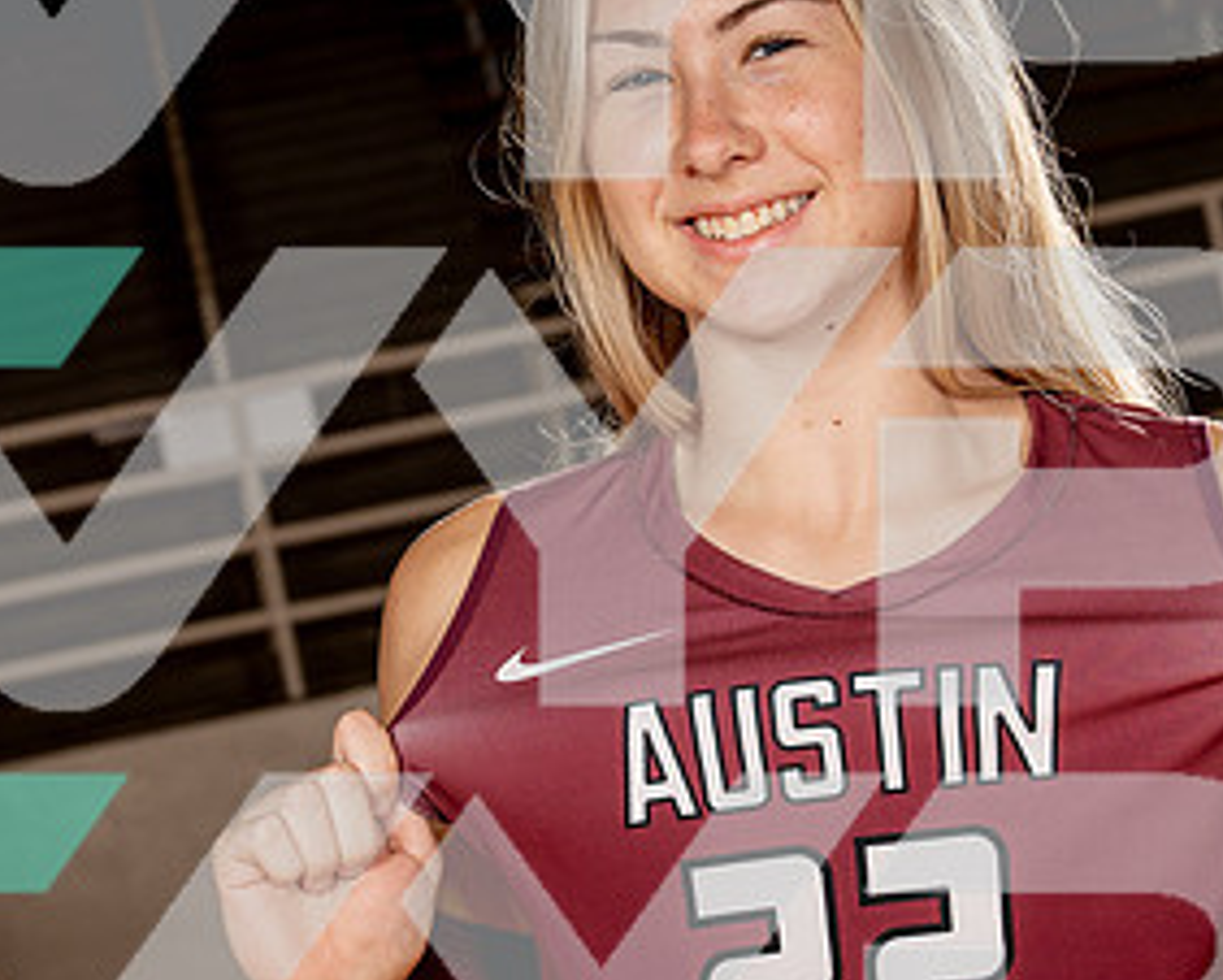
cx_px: 794
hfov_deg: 14.2
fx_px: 4890
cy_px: 479
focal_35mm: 135
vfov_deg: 11.4
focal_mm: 70
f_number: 8
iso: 100
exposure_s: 1/250
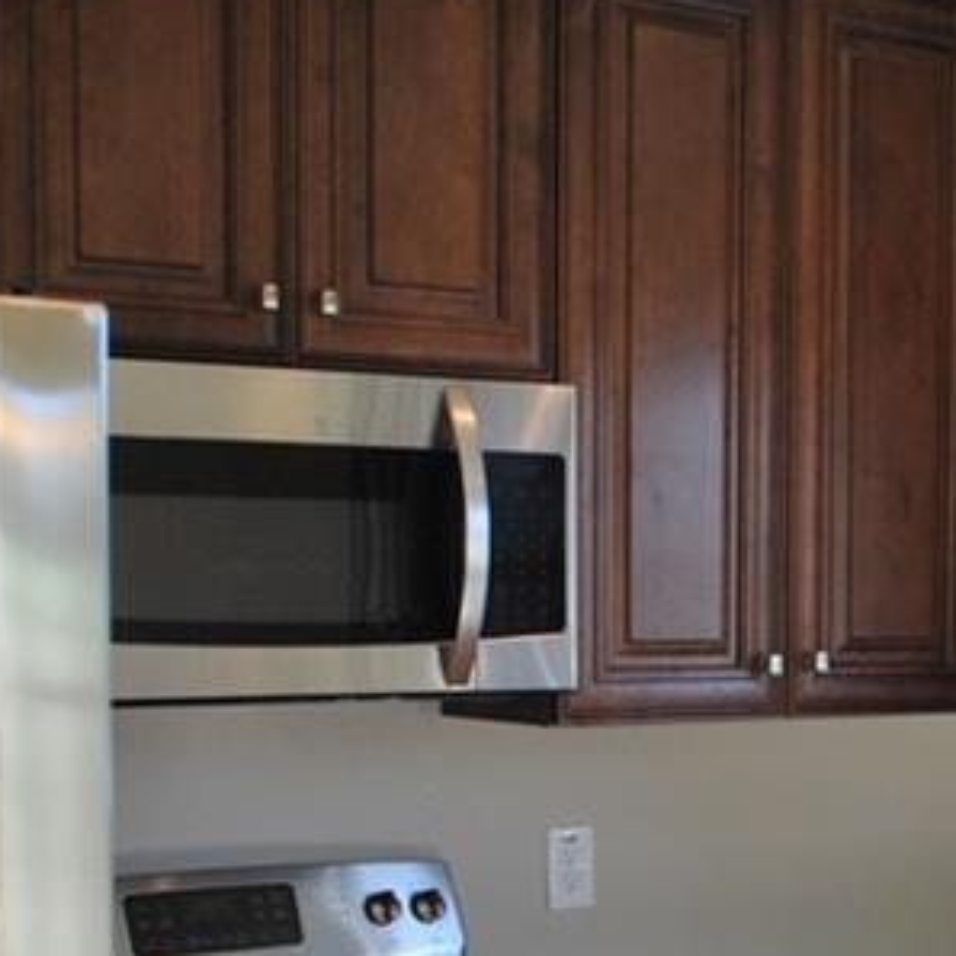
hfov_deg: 21.0
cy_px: 901
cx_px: 1007
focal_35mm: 79
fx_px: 2468
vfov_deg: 21.3
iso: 200
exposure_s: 1/125
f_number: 5.6
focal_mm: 18
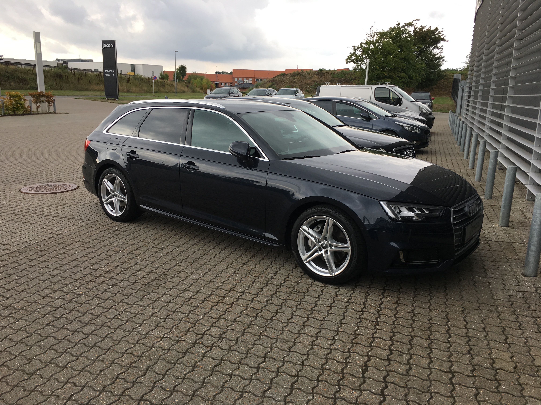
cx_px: 270
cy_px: 202
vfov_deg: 48.2
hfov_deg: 61.7
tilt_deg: -14.0
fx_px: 453
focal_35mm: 29
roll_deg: -1.5
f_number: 2.2
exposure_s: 1/261
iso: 25
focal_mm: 4.15
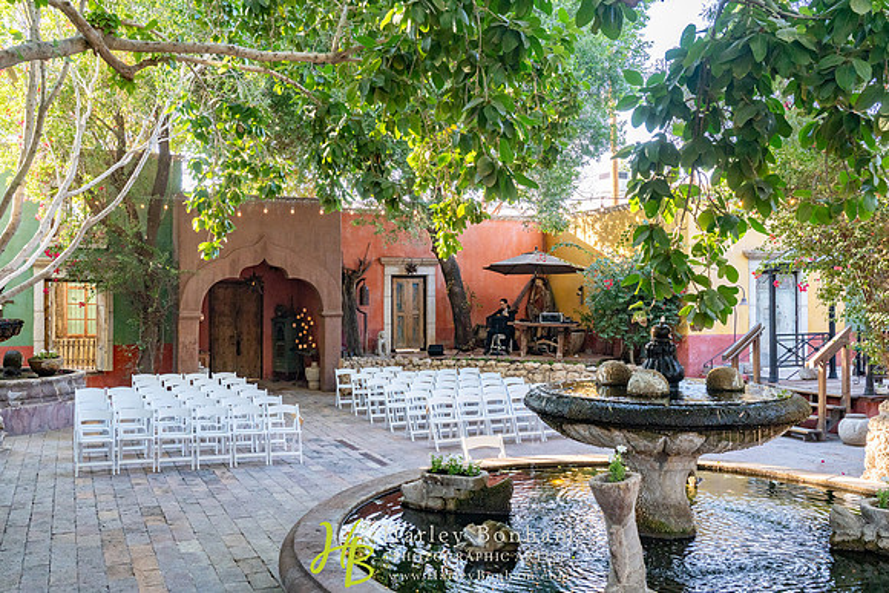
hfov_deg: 58.7
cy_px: 296
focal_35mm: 32
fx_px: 790
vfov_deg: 41.1
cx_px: 444
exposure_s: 1/200
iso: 2000
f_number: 8
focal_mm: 32
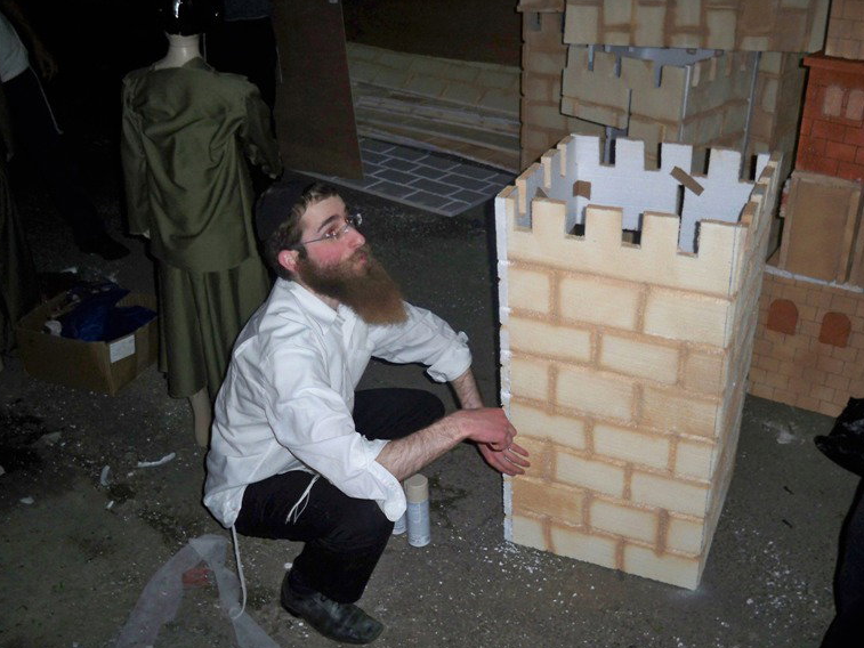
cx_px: 449
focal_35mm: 37
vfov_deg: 38.7
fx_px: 924
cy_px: 339
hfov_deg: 50.1
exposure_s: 1/60
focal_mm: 6.3
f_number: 3.1
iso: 200
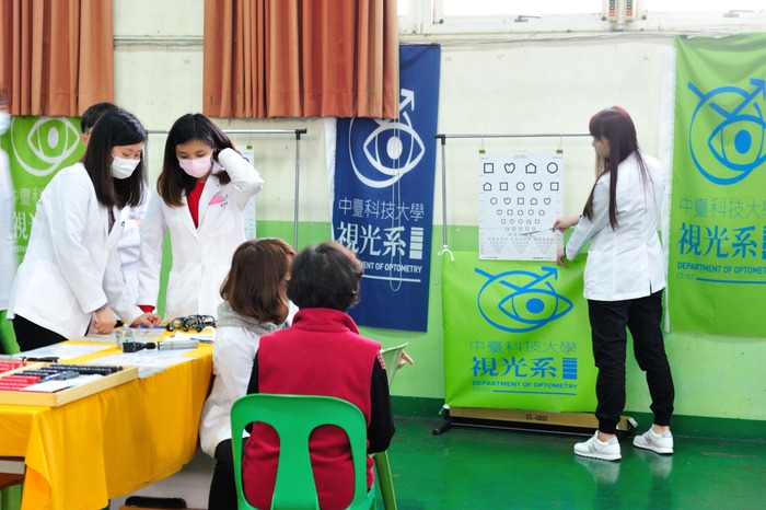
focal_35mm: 70
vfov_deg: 19.4
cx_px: 383
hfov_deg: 28.9
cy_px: 255
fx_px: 1489
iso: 1250
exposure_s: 1/13
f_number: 6.3
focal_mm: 70
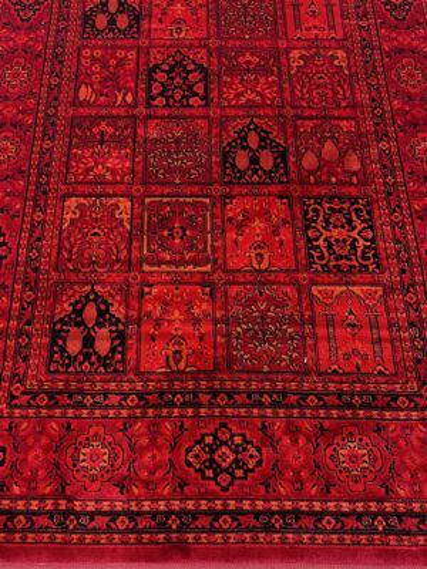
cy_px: 284
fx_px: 428
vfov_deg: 67.3
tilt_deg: -64.5
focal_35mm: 26
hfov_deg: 53.1
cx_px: 214
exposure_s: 1/60
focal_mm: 5.7
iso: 200
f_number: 1.5
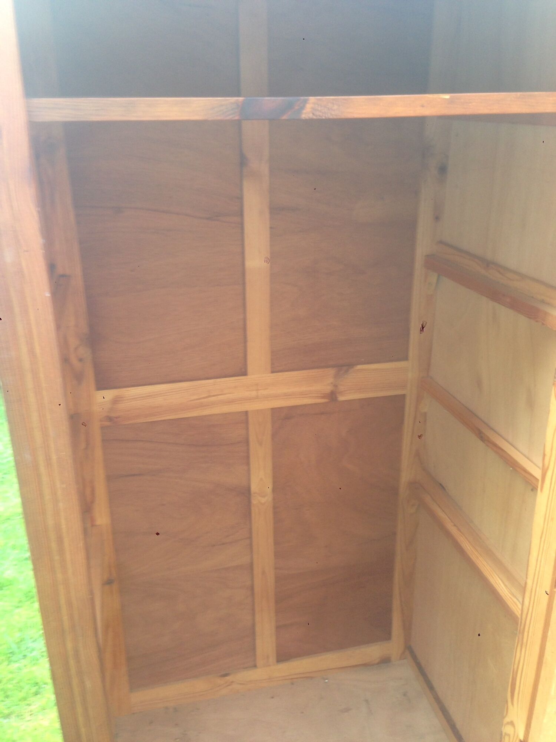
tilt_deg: -17.9
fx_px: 707
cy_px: 371
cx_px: 278
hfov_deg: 42.9
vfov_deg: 55.4
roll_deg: +2.5
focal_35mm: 33
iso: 50
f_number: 2.4
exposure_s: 1/20
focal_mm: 4.12
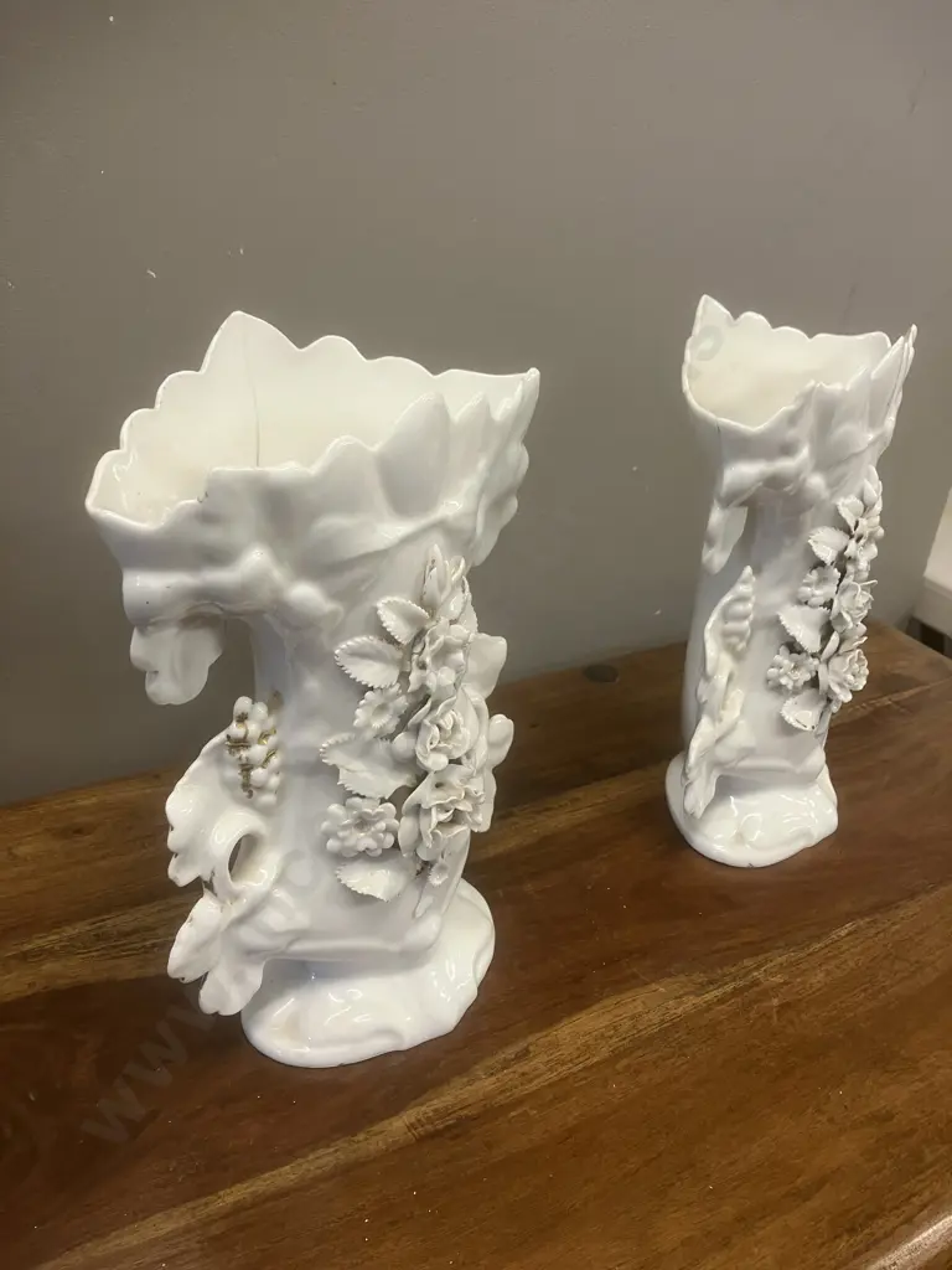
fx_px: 1027
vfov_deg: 63.4
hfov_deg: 49.7
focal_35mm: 28
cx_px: 476
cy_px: 635
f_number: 1.8
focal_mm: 3.99
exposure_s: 1/50
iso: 125
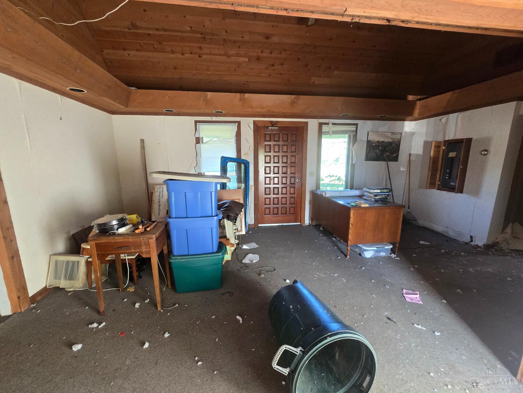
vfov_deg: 89.9
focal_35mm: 13
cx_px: 262
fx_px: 196
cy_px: 196
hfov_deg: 106.2
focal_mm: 2.2
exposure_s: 1/60
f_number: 2.2
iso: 500
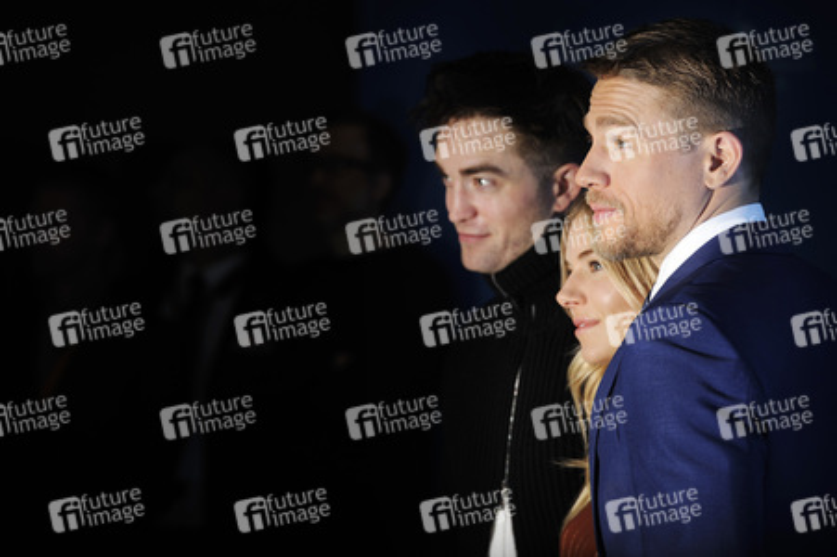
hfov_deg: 10.3
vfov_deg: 6.9
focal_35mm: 200
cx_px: 418
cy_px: 278
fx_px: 4646
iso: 200
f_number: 7.1
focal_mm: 200
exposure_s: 1/320
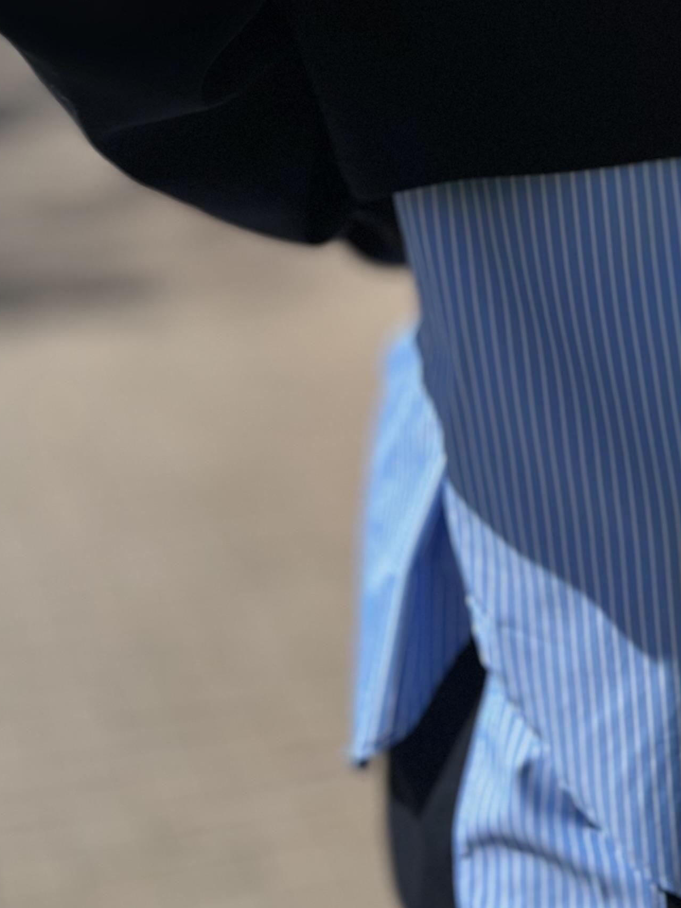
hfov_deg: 13.0
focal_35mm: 113
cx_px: 565
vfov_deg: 17.3
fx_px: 2964
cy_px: 168
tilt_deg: -16.0
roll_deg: +1.1
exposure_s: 1/1953
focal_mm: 6.86
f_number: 1.78
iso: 80
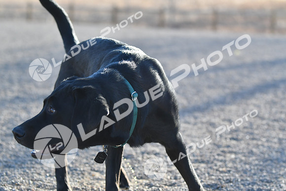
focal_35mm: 105
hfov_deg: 19.5
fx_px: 834
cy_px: 96
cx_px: 143
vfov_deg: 13.0
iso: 640
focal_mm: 70
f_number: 2.8
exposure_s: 1/4000
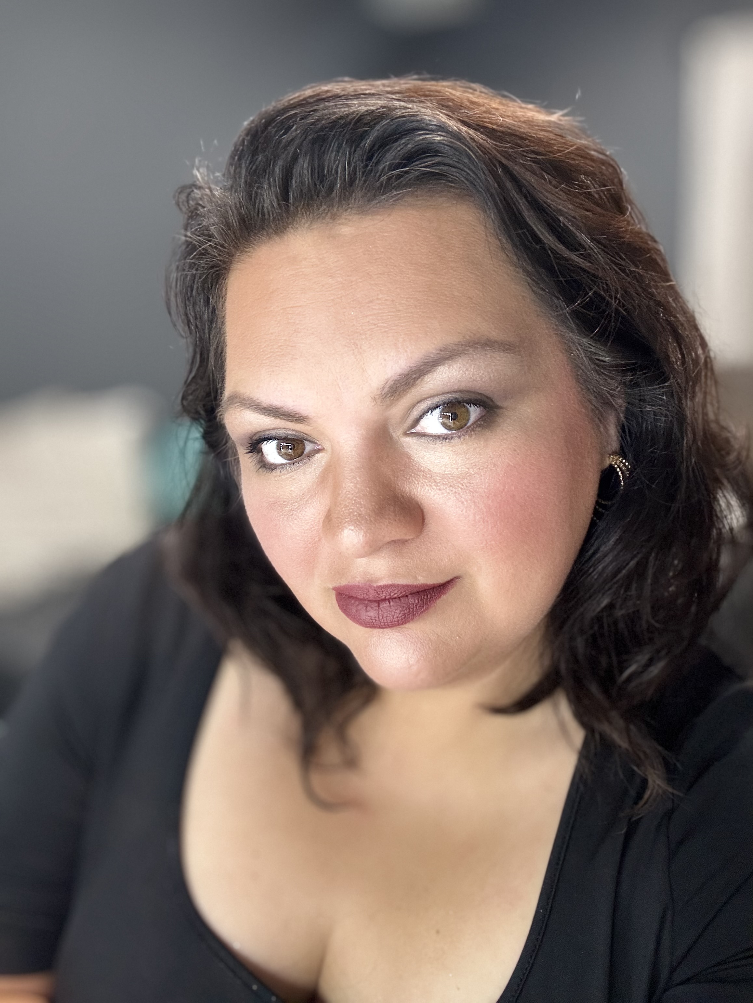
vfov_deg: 60.0
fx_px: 870
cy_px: 502
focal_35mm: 30
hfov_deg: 46.8
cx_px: 376
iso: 200
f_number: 1.9
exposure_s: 1/40
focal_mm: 2.69
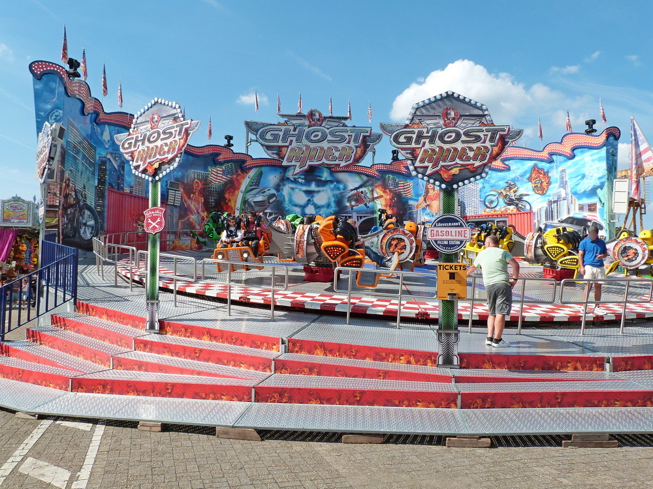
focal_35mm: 27
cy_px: 244
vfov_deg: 51.4
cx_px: 326
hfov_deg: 65.3
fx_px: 509
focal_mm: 4.7
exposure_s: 1/400
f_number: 5.6
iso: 100
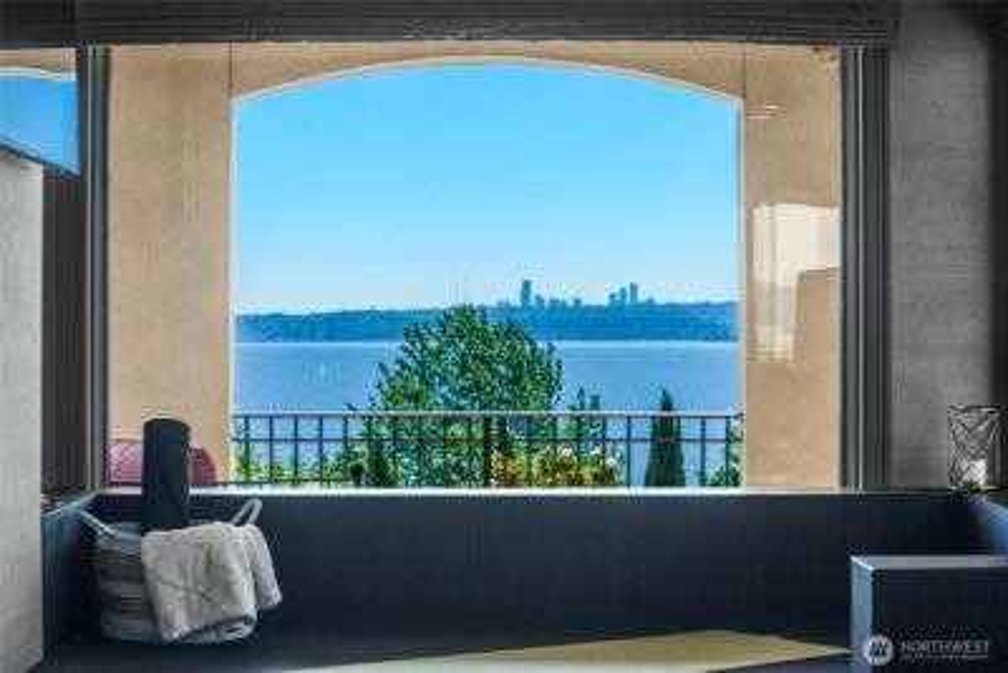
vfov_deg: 17.5
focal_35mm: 78
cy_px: 336
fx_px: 2185
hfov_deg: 26.0
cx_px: 504
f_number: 9
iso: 320
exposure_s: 1/40
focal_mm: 78
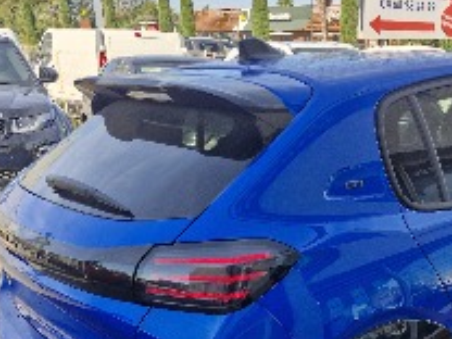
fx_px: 601
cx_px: 354
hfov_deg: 39.8
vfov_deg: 29.9
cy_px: 319
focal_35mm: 46
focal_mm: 5.54
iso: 50
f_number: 1.8
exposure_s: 1/461
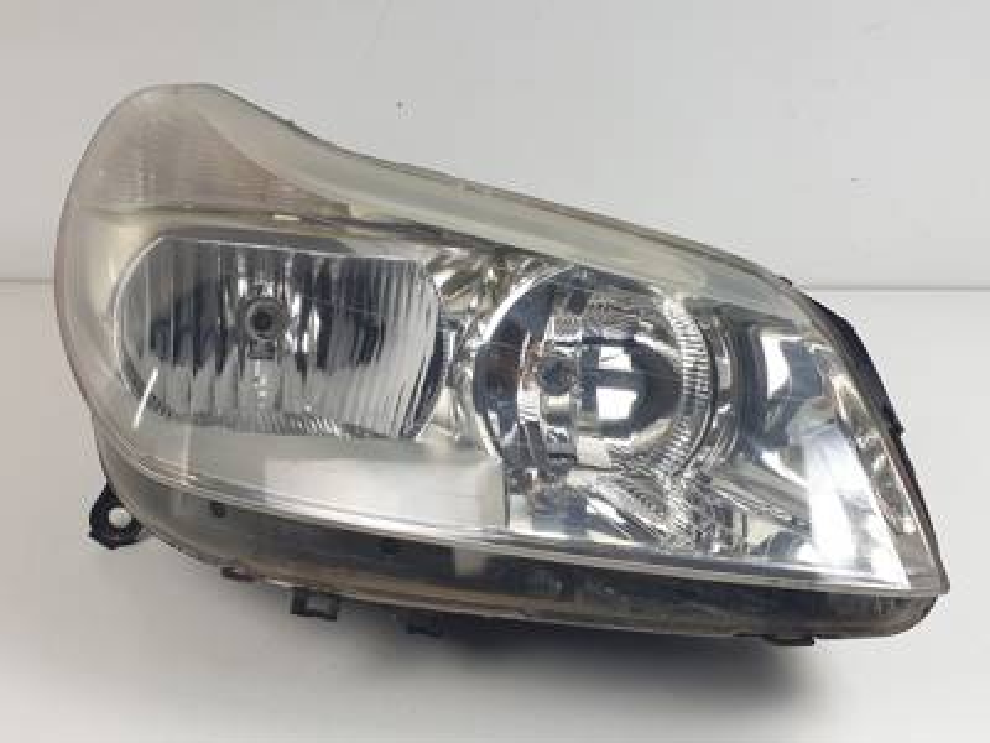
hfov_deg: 67.3
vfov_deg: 53.1
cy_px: 372
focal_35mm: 26
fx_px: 744
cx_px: 495
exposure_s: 1/166
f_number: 2.4
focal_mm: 4.3
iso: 50
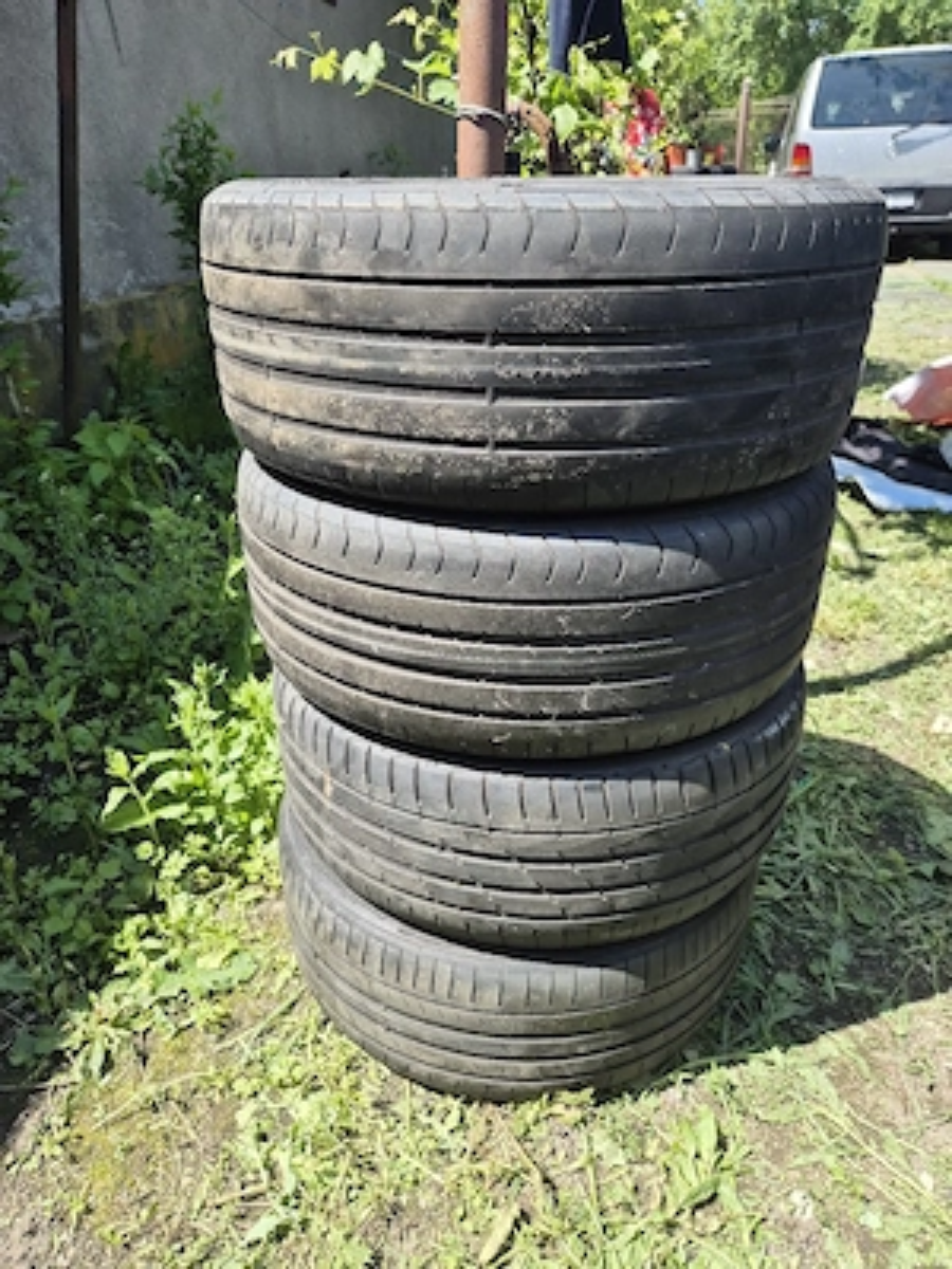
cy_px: 634
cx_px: 476
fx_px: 843
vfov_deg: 73.9
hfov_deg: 58.9
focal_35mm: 23
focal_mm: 5.4
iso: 25
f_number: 1.8
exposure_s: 1/476
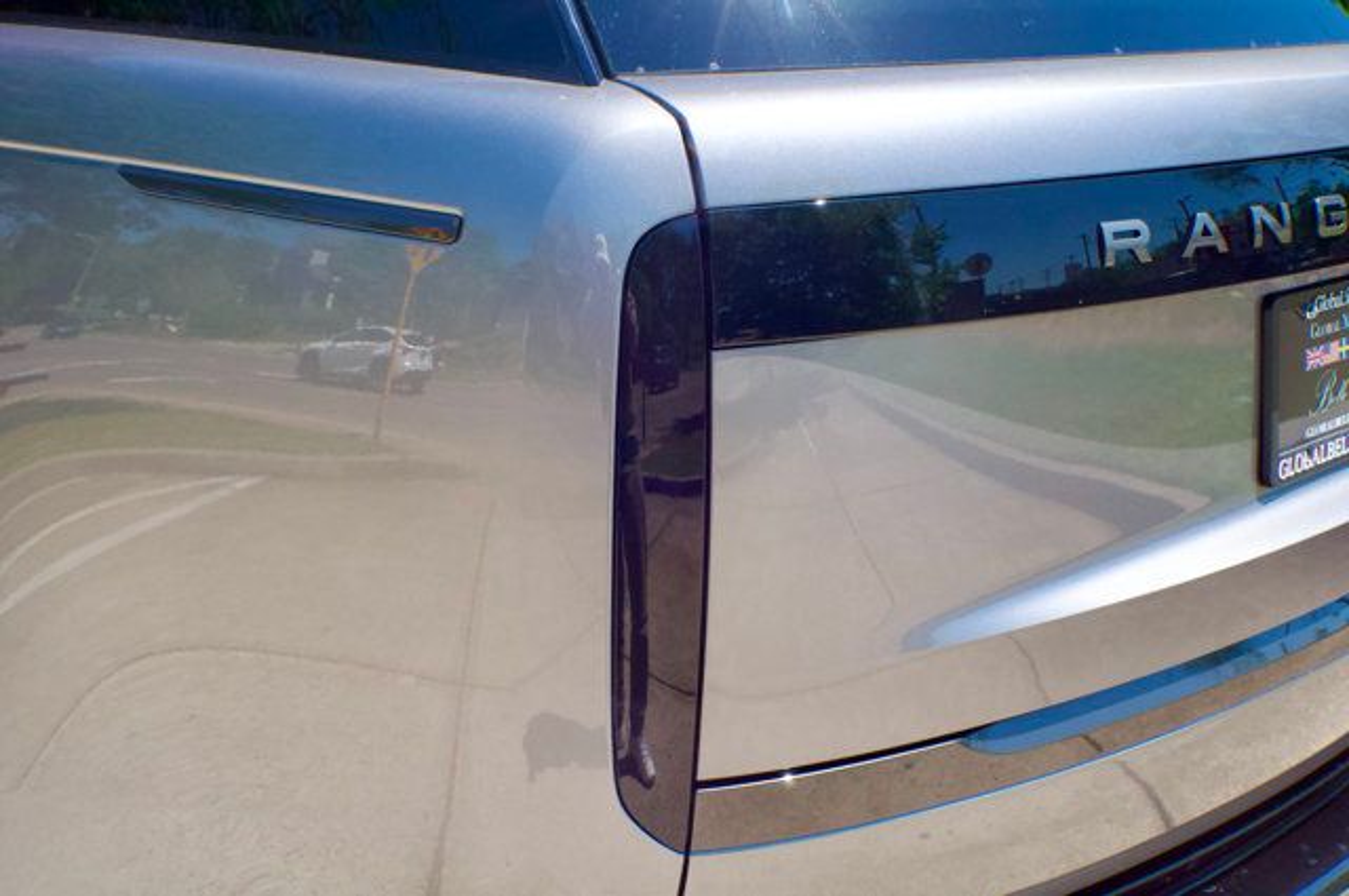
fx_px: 2807
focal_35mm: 75
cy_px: 448
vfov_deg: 18.1
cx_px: 674
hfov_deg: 27.0
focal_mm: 50
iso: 2000
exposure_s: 1/640
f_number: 13
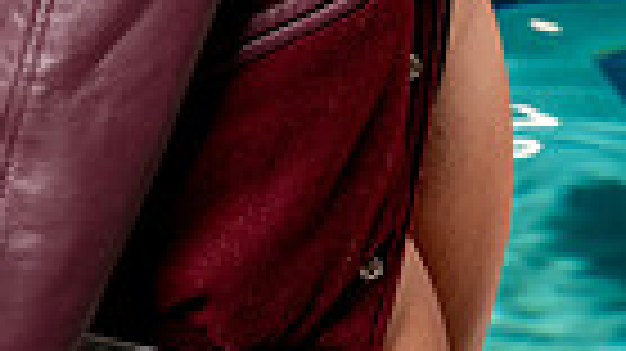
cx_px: 266
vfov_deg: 5.9
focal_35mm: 196
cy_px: -558
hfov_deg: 11.0
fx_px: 3252
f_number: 7.1
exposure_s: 1/250
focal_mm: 58
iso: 400
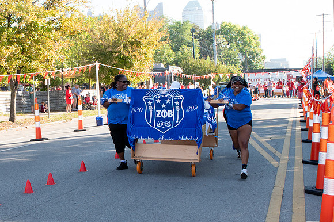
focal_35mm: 56
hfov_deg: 34.8
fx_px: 516
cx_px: 69
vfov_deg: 24.3
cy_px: 111
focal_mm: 24
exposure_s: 1/200
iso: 500
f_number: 11
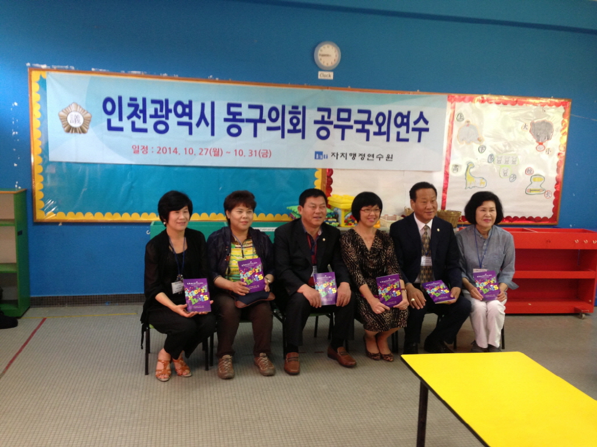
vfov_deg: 42.9
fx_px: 569
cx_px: 298
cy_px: 224
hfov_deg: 55.4
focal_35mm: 33
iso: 125
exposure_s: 1/20
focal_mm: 4.13
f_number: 2.4
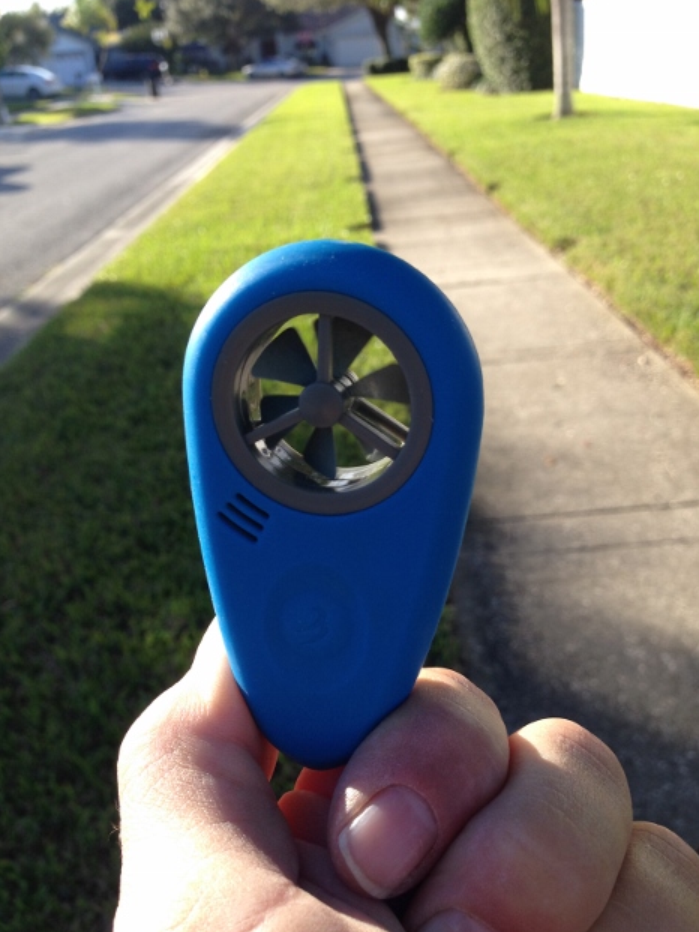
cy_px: 474
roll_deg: +3.0
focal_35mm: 34
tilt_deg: -21.5
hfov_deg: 41.8
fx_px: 915
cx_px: 357
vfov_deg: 53.9
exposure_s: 1/393
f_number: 2.4
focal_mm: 4.12
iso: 50
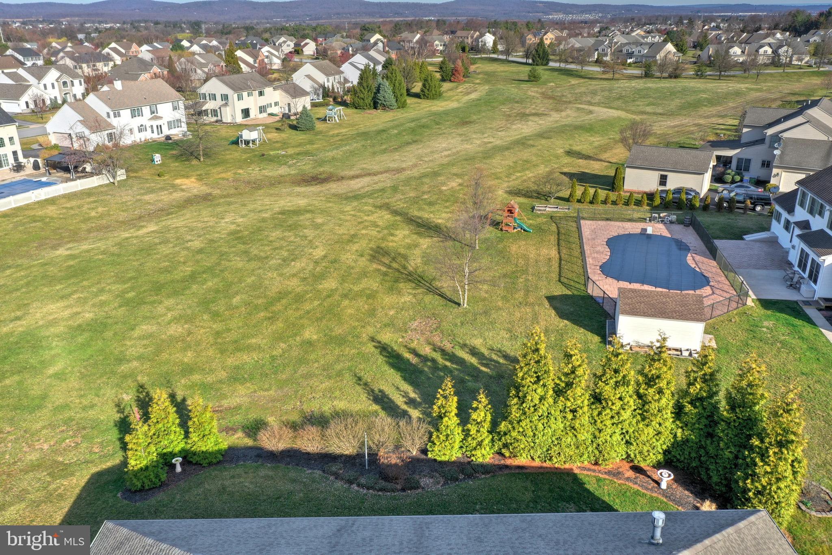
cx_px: 416
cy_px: 278
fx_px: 647
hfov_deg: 65.5
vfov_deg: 46.4
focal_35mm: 28
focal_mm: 10.3
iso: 100
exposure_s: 1/320
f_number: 5.6
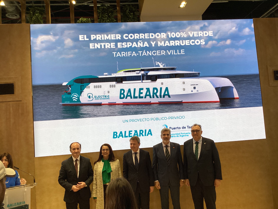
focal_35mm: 31
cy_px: 104
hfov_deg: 58.4
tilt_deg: +4.7
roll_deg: +3.9
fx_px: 249
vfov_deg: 45.4
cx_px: 139
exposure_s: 1/100
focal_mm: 3.3
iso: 40
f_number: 2.4
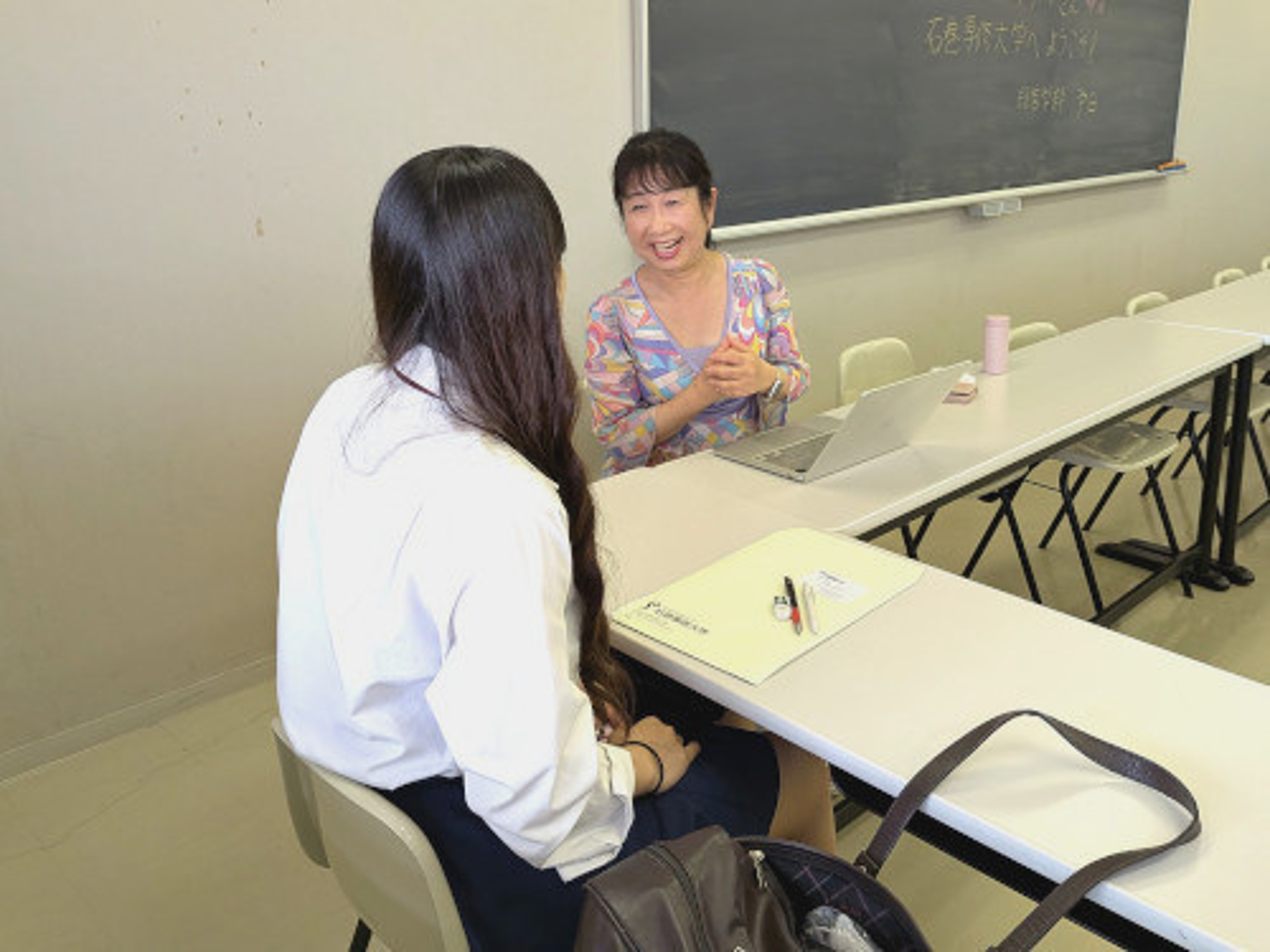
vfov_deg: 56.8
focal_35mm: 24
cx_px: 635
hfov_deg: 71.6
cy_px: 476
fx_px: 881
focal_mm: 4.53
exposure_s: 1/120
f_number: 1.7
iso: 52
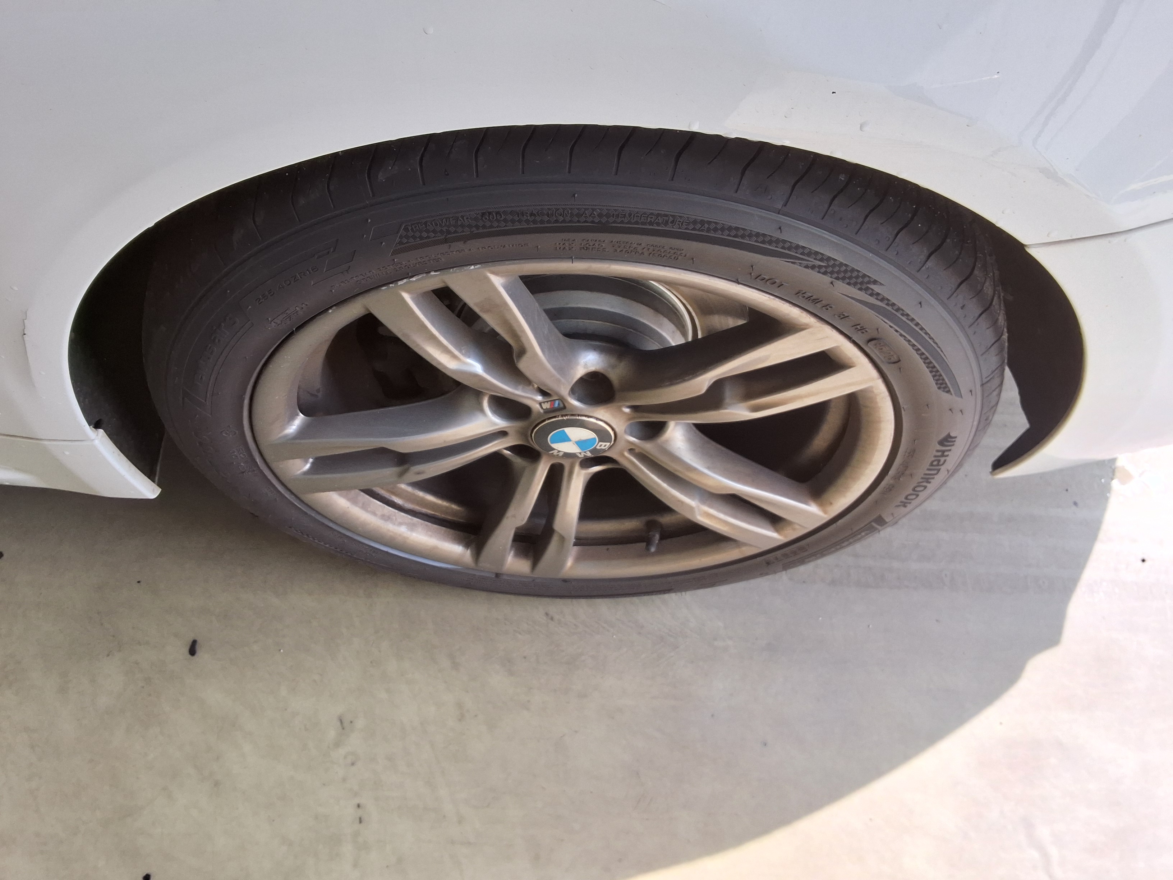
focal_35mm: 28
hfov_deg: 63.4
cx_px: 586
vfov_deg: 49.7
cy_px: 440
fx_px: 949
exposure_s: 1/270
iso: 32
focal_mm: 2.91
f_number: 1.9
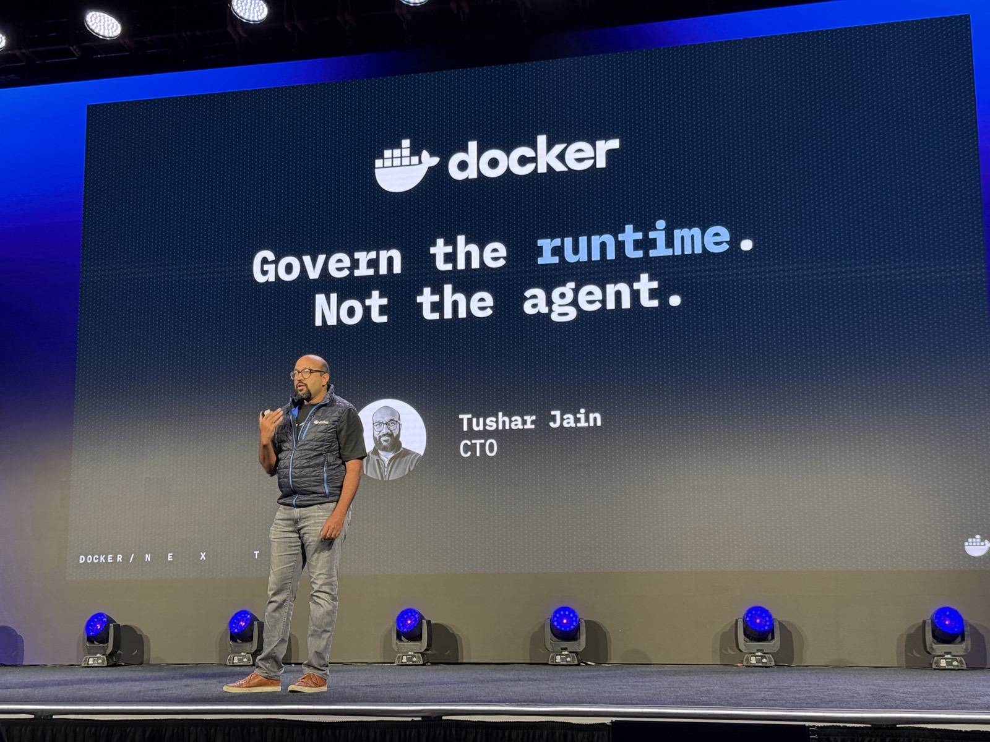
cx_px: 495
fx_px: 1373
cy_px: 371
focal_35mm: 48
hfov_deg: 39.7
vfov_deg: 30.3
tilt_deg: +9.8
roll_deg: -0.1
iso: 200
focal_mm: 6.76
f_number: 1.78
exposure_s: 1/60
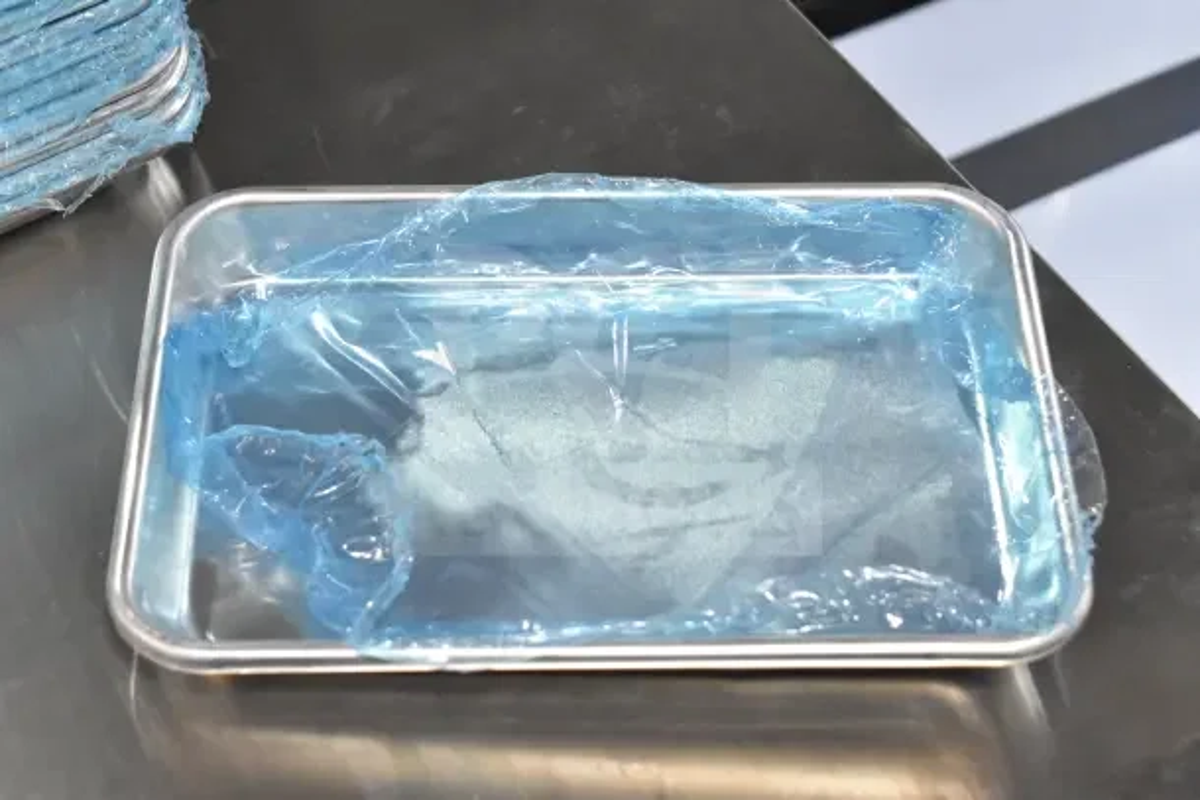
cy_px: 400
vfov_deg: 18.2
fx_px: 2500
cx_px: 600
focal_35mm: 75
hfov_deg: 27.0
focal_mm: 50
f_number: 9
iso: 6400
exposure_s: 1/320
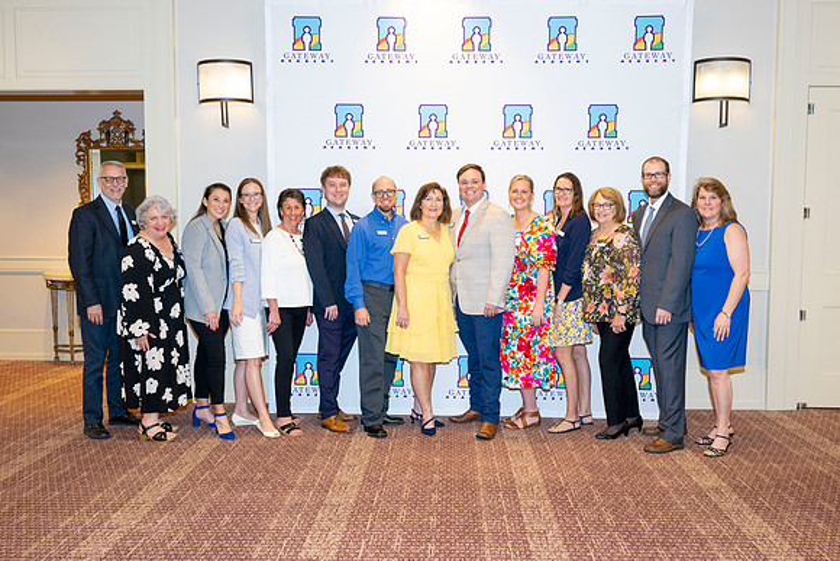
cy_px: 287
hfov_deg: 53.9
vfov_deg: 37.5
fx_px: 827
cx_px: 426
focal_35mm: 35
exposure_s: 1/100
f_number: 5.6
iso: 1000
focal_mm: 33
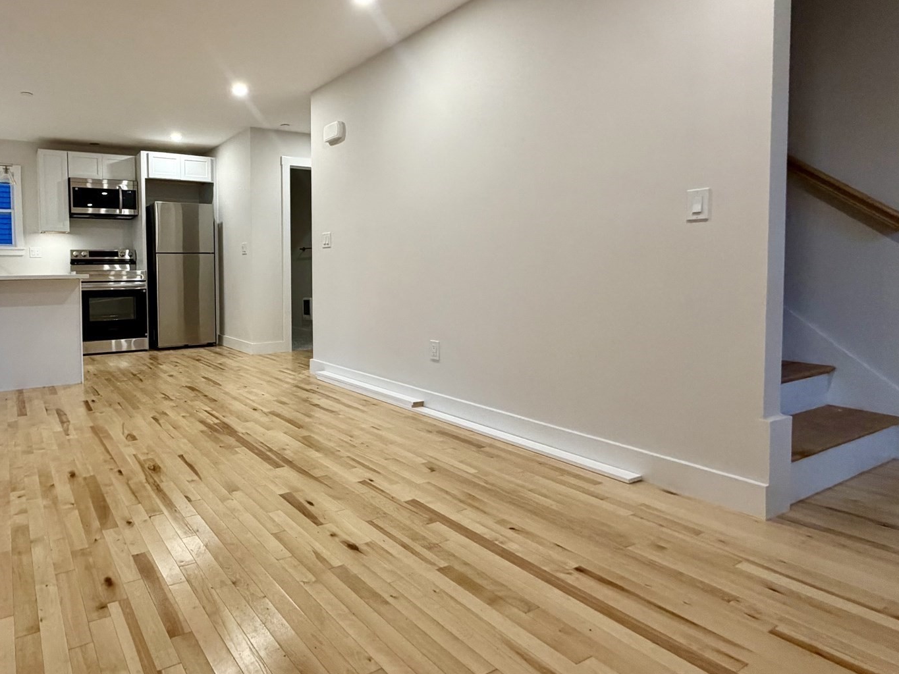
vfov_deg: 63.2
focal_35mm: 21
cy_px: 294
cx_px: 271
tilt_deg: -1.6
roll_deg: +0.7
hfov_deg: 75.5
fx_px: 545
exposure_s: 1/120
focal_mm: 2.22
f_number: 2.2
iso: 320
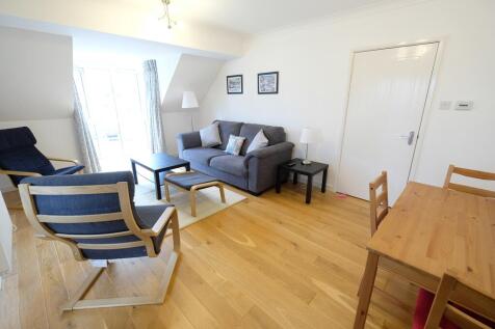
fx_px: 206
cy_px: 164
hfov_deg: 100.4
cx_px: 248
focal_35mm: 15
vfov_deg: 77.3
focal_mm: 10
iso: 800
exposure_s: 1/20
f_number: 4
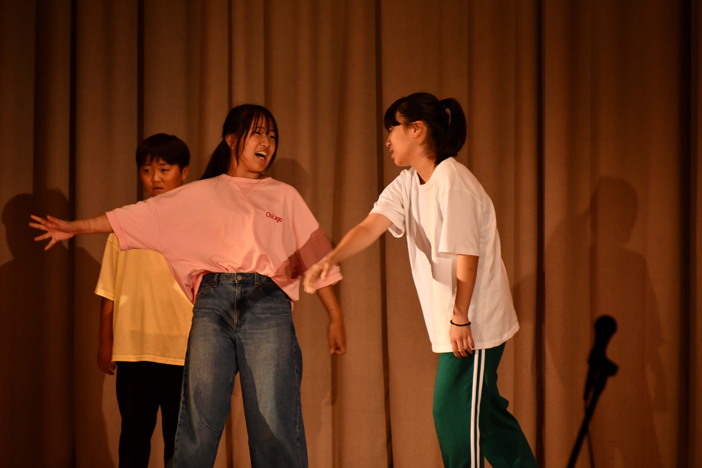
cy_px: 234
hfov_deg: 6.2
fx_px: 6434
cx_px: 351
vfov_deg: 4.2
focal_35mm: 330
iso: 2500
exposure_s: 1/160
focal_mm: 220
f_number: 6.3
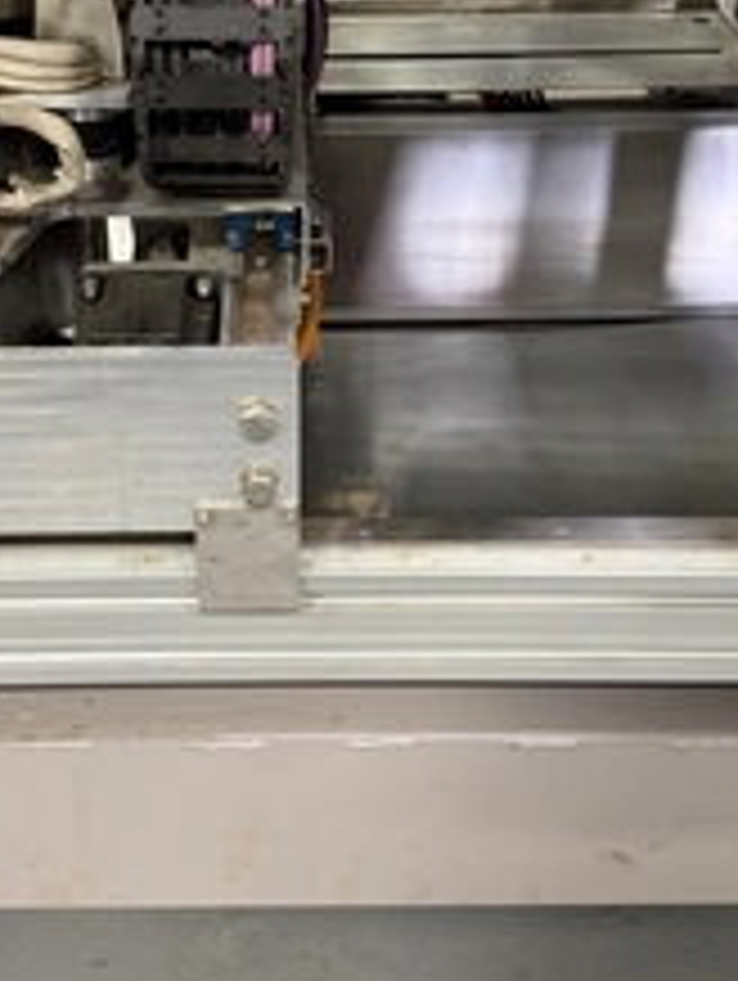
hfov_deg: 32.9
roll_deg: +0.8
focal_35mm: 44
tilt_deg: -31.0
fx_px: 1248
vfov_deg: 42.0
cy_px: 288
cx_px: 315
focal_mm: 6.76
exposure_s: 1/60
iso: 160
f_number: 1.78
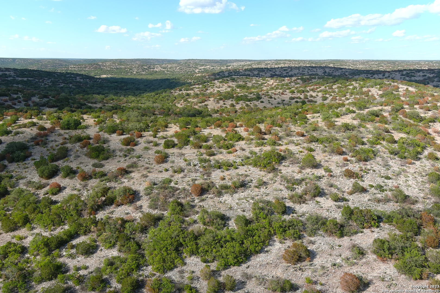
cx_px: 220
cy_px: 146
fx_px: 354
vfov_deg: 45.0
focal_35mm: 29
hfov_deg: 63.7
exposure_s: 1/800
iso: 100
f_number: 2.8
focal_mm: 10.57
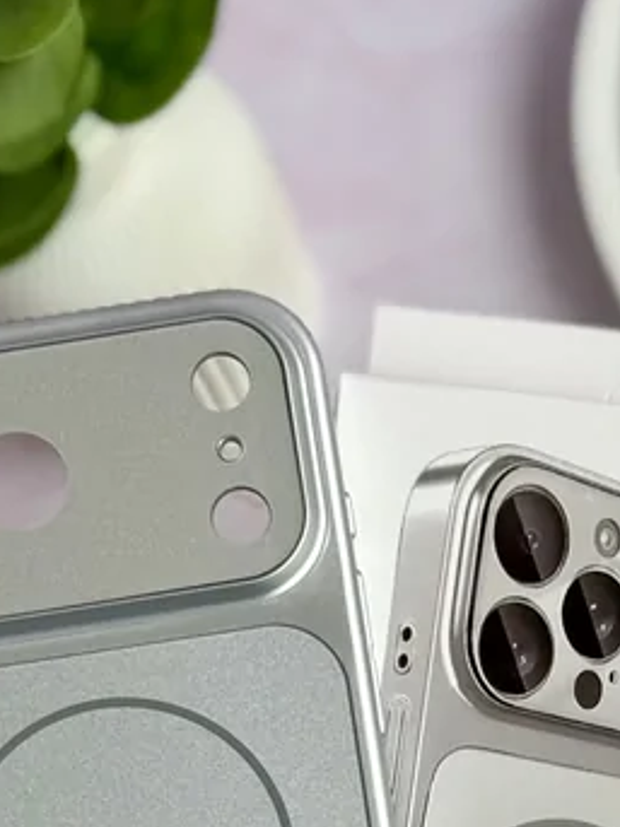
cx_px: 472
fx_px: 3011
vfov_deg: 15.2
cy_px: 948
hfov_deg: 11.7
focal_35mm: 126
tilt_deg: -69.8
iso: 64
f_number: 1.78
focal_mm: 6.76
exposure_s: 1/337
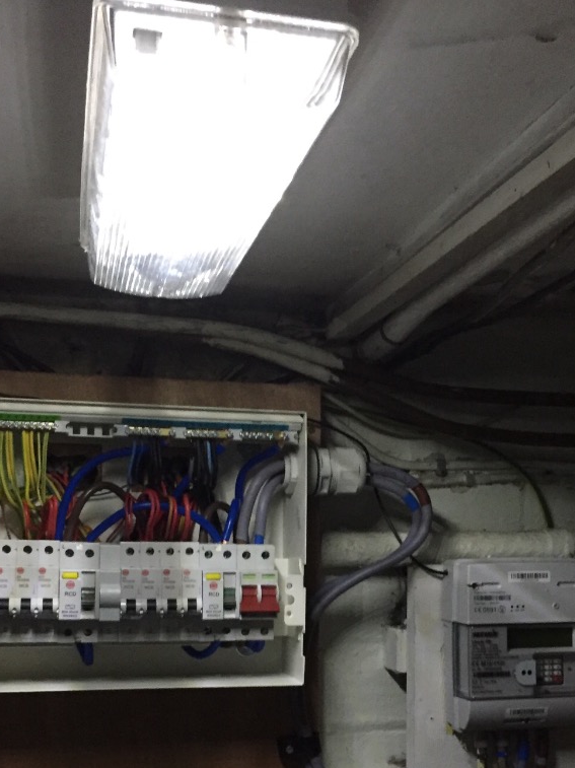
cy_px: 544
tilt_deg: +2.6
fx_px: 1020
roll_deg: -0.5
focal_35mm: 46
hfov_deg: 31.5
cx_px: 300
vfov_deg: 40.5
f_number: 2.2
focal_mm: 4.15
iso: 250
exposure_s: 1/25
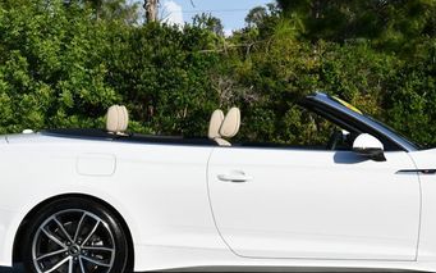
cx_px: 265
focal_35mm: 115
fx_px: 1366
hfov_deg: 18.1
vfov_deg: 11.4
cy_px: 88
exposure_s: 1/320
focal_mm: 30
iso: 100
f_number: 9
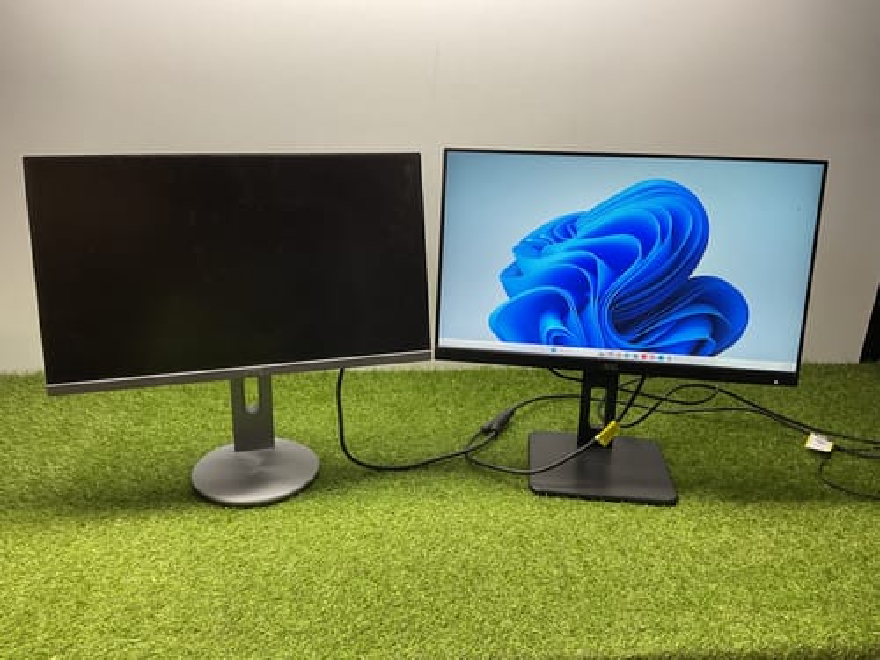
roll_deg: -1.9
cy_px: 330
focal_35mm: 29
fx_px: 737
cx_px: 440
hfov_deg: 61.7
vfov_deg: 48.2
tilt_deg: -19.4
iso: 40
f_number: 1.8
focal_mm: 3
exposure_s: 1/50
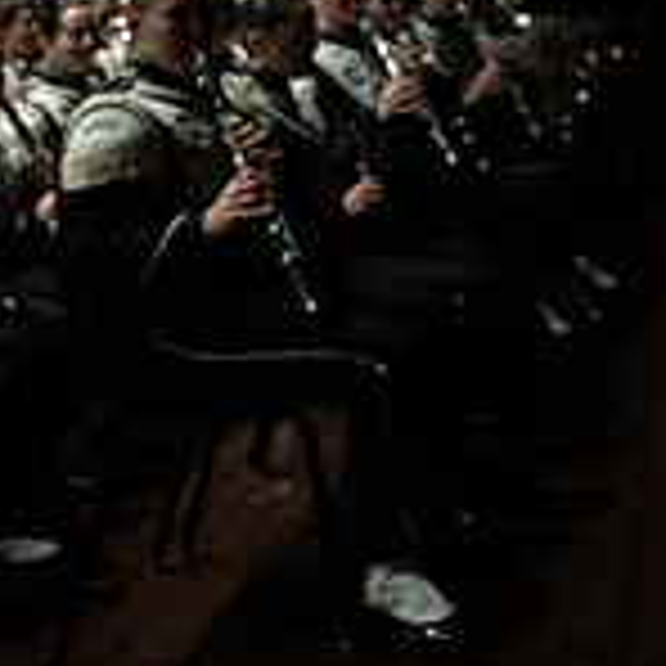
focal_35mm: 62
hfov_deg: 26.2
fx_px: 1350
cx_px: 670
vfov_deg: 24.6
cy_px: -171
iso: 8000
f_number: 2.8
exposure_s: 1/500
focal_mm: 24
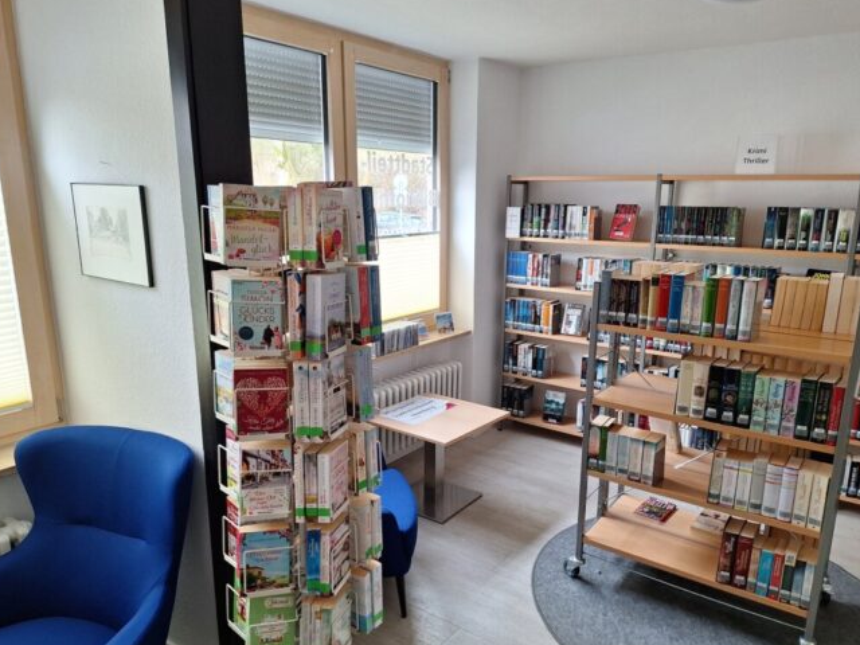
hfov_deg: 69.4
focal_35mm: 25
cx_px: 446
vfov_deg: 54.8
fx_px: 621
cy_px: 341
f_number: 1.8
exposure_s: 1/50
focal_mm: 5.54
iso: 64
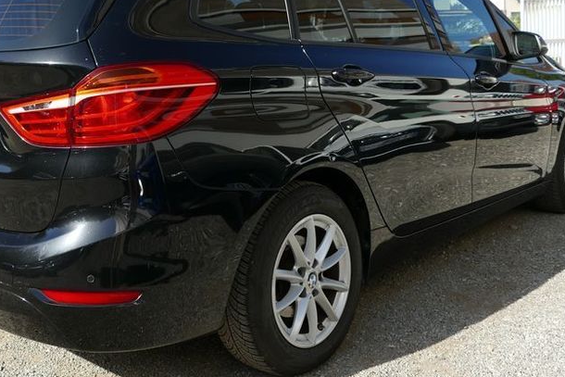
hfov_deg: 47.0
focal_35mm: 41
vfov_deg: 32.2
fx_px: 644
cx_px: 216
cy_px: 108
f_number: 2.8
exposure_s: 1/1300
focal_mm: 9.12
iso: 125
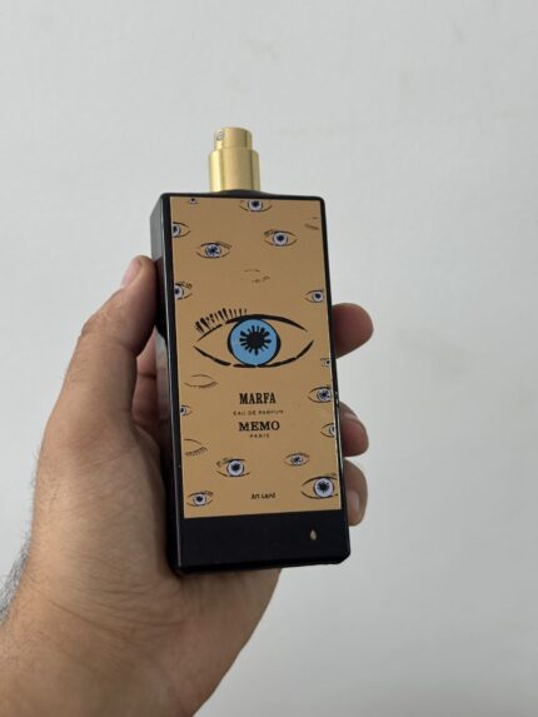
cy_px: 358
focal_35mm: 48
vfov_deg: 39.6
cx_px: 269
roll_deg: -0.1
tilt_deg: -26.4
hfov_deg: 30.3
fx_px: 994
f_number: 1.78
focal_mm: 6.76
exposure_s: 1/50
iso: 100
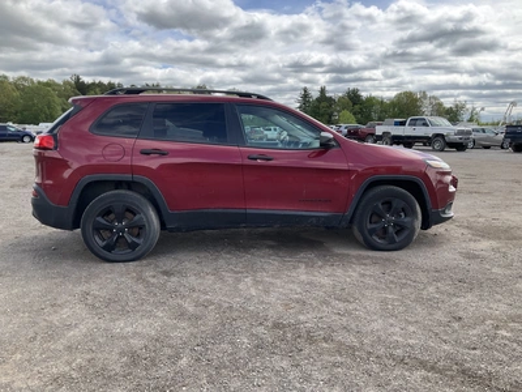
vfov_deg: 48.2
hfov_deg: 61.7
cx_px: 261
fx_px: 437
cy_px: 196
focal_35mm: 29
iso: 25
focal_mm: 3
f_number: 1.8
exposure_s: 1/883
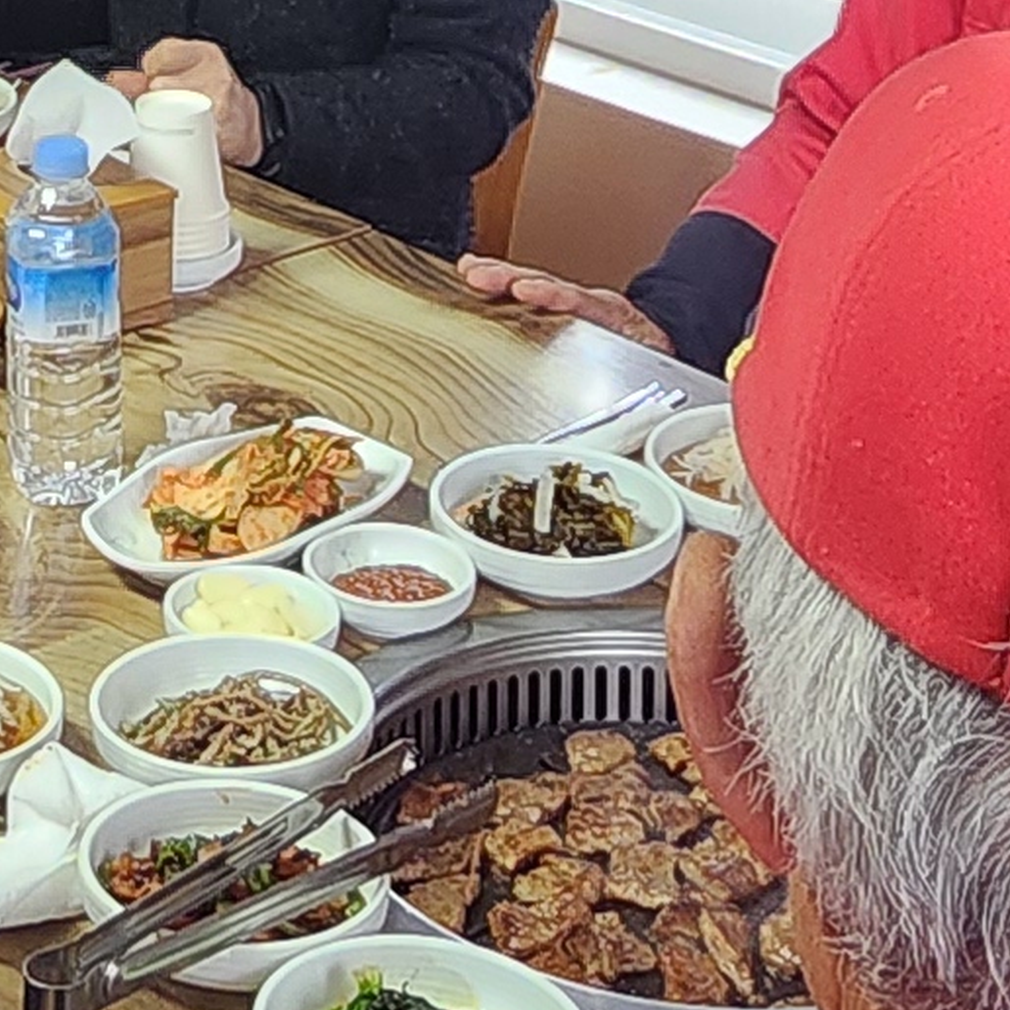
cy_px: -605
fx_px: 2938
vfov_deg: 17.2
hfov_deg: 18.9
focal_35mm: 89
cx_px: -45
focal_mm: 2.2
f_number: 2.2
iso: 320
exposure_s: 1/60
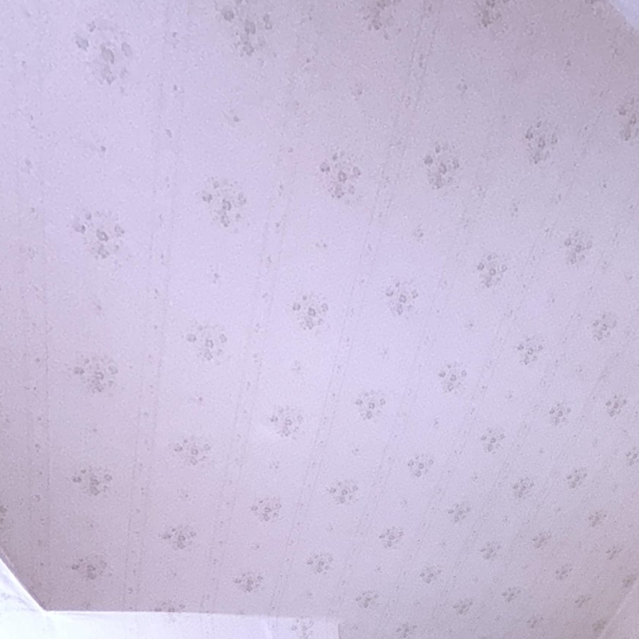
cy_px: 834
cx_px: 588
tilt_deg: -14.1
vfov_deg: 34.6
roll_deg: -0.5
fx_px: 689
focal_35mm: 33
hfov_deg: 44.7
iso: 250
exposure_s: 1/30
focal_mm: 2.22
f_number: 2.2
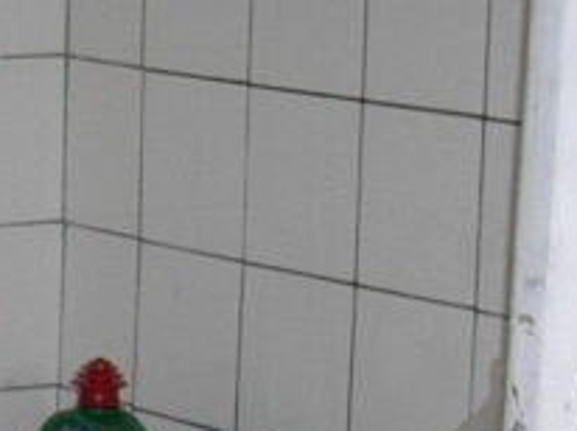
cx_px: -78
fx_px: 3729
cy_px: 761
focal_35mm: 224
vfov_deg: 6.5
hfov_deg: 8.8
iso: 70
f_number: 2.9
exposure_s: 1/64
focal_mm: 6.7
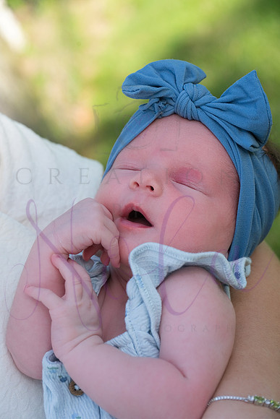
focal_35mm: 81
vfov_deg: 25.1
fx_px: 944
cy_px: 210
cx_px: 140
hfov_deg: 16.9
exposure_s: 1/320
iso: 400
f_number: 7.1
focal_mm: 81
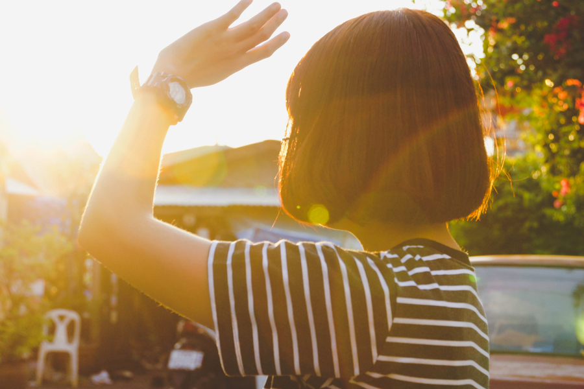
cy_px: 194
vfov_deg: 15.2
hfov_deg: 22.6
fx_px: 1460
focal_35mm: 90
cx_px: 292
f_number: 5.6
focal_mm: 60
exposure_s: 1/160
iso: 400
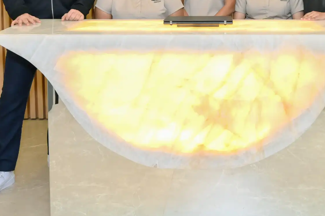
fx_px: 524
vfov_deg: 22.2
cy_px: -12
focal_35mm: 58
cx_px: 211
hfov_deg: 34.2
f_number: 5
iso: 400
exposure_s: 1/125
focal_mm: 25.5
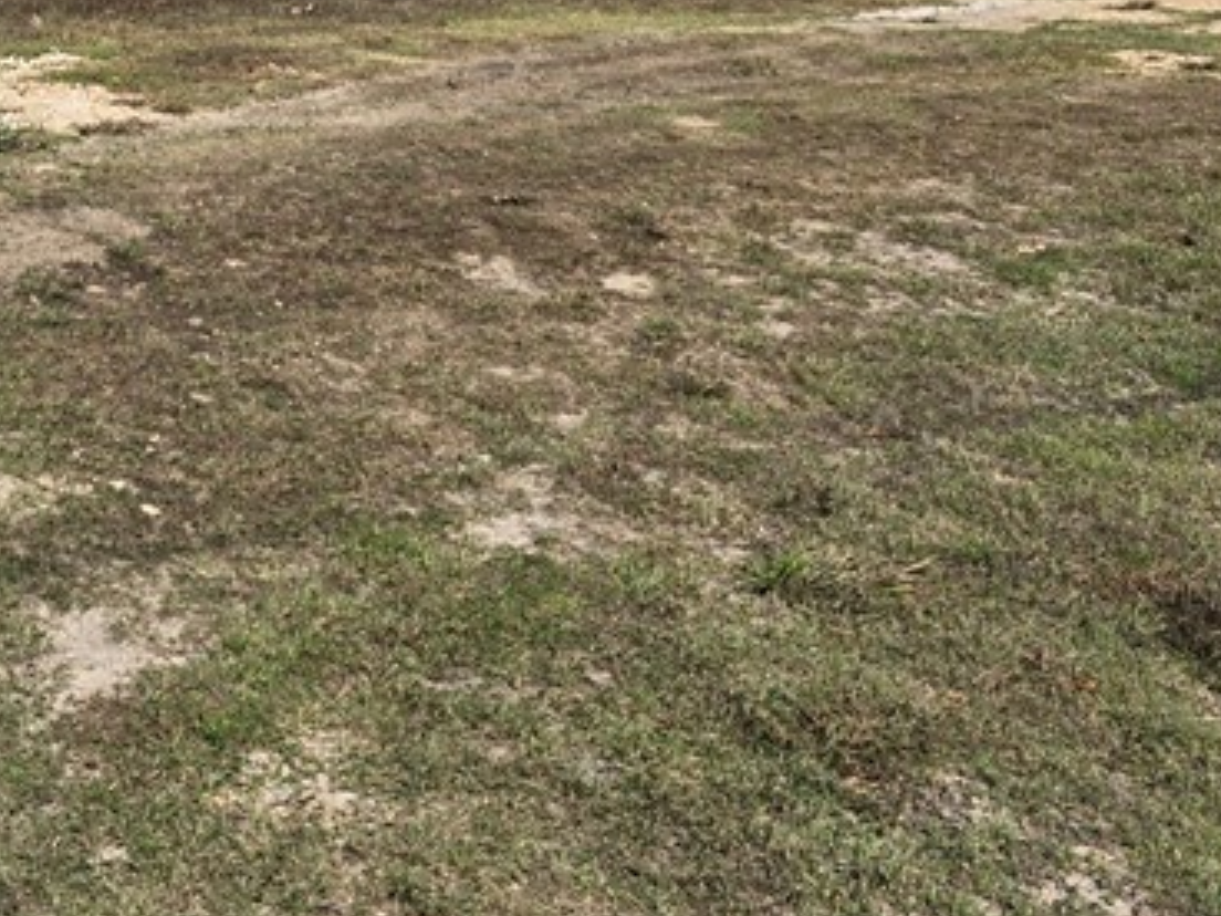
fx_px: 2257
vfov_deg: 20.9
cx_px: 36
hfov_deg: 28.6
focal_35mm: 64
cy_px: -266
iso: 12
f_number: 1.7
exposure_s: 1/1332
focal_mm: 6.3
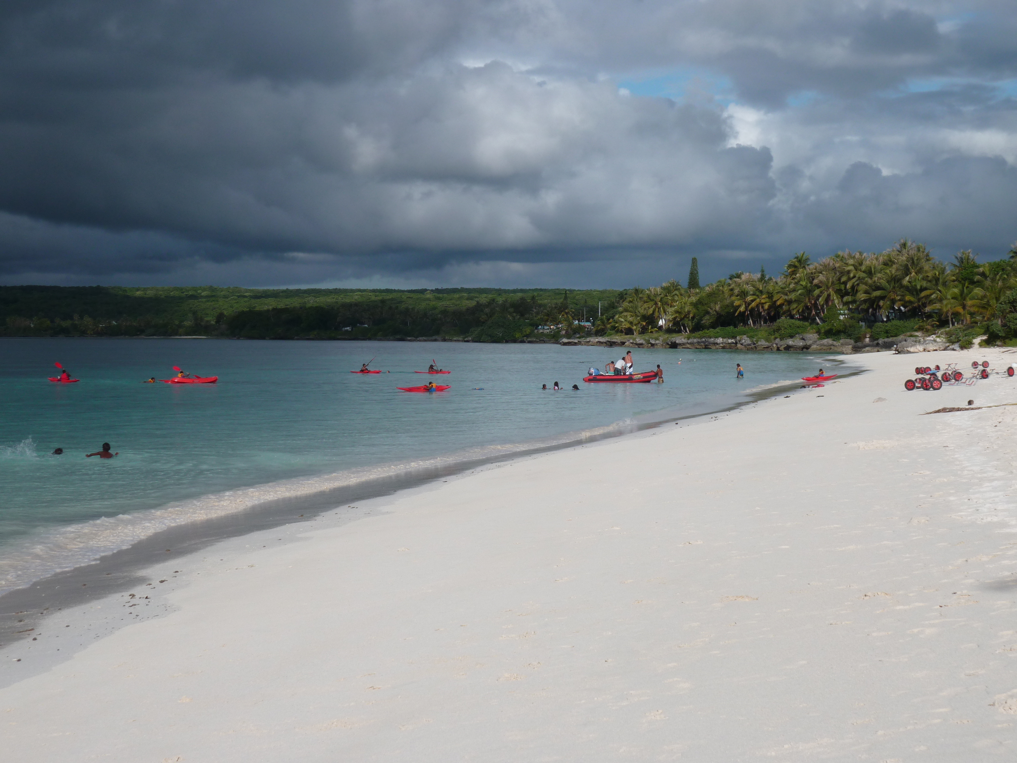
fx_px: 2115
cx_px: 508
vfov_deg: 20.4
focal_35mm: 72
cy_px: 382
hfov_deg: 27.0
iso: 80
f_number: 4.1
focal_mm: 11.9
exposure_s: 1/1300
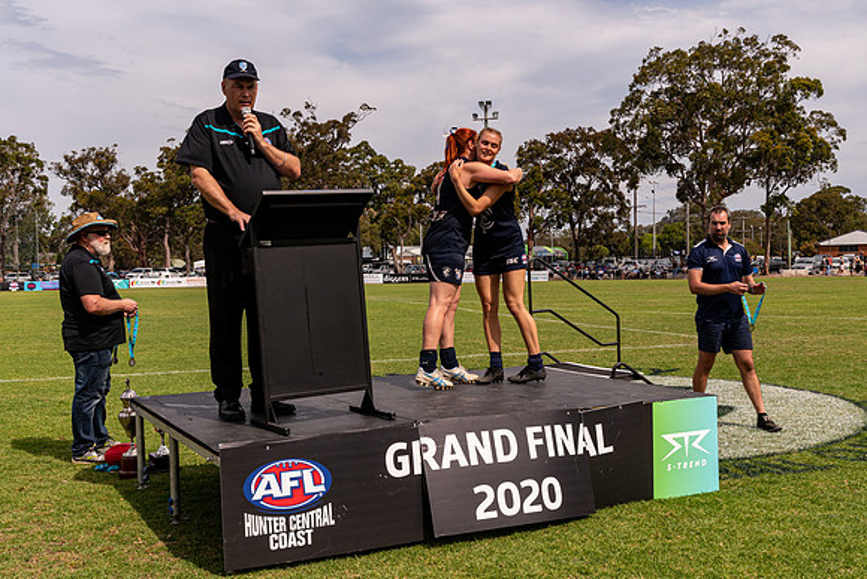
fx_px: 939
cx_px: 434
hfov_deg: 49.5
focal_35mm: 39
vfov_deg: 34.2
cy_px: 290
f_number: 8
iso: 200
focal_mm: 26
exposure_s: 1/800
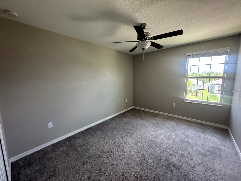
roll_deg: +3.3
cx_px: 120
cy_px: 90
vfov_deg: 85.7
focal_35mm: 14
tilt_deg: -9.1
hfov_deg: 102.1
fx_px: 97
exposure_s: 1/120
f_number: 2.2
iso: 250
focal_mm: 2.22
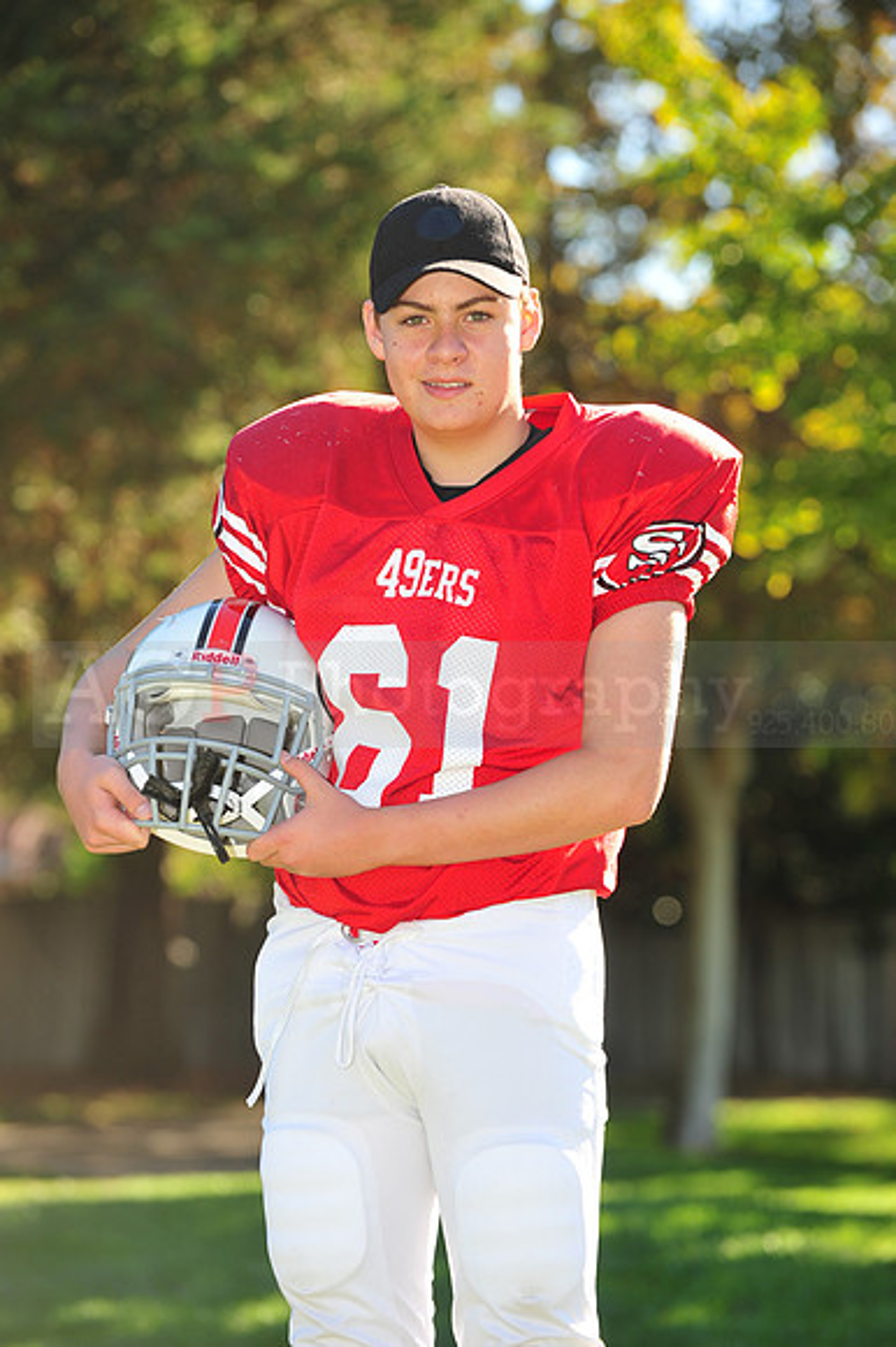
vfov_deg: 13.7
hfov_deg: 9.1
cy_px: 674
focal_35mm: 150
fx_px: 5606
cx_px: 448
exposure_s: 1/320
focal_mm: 150
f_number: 4.5
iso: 200
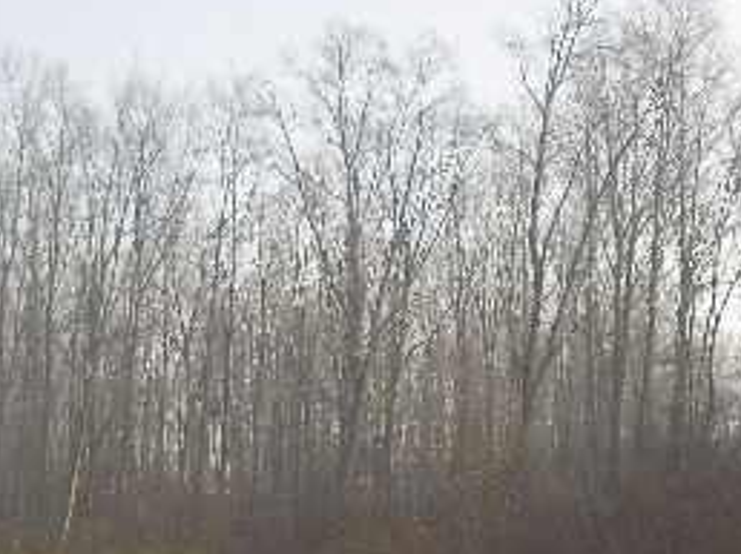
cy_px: 517
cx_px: 299
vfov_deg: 21.3
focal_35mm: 67
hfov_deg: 28.9
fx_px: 1433
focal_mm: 4.8
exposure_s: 1/430
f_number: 2.9
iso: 80
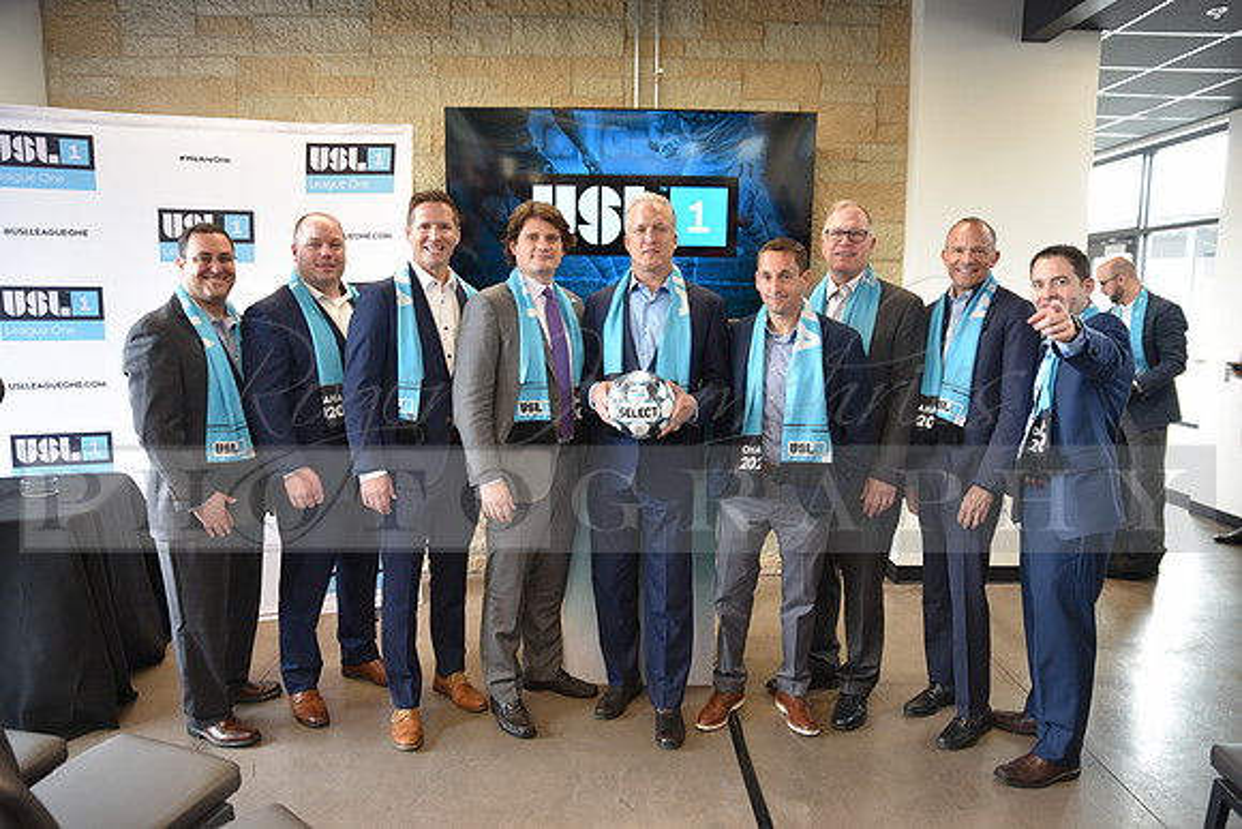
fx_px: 828
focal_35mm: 24
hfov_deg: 73.7
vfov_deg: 53.2
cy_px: 414
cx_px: 621
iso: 400
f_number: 2.8
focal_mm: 24
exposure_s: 1/40
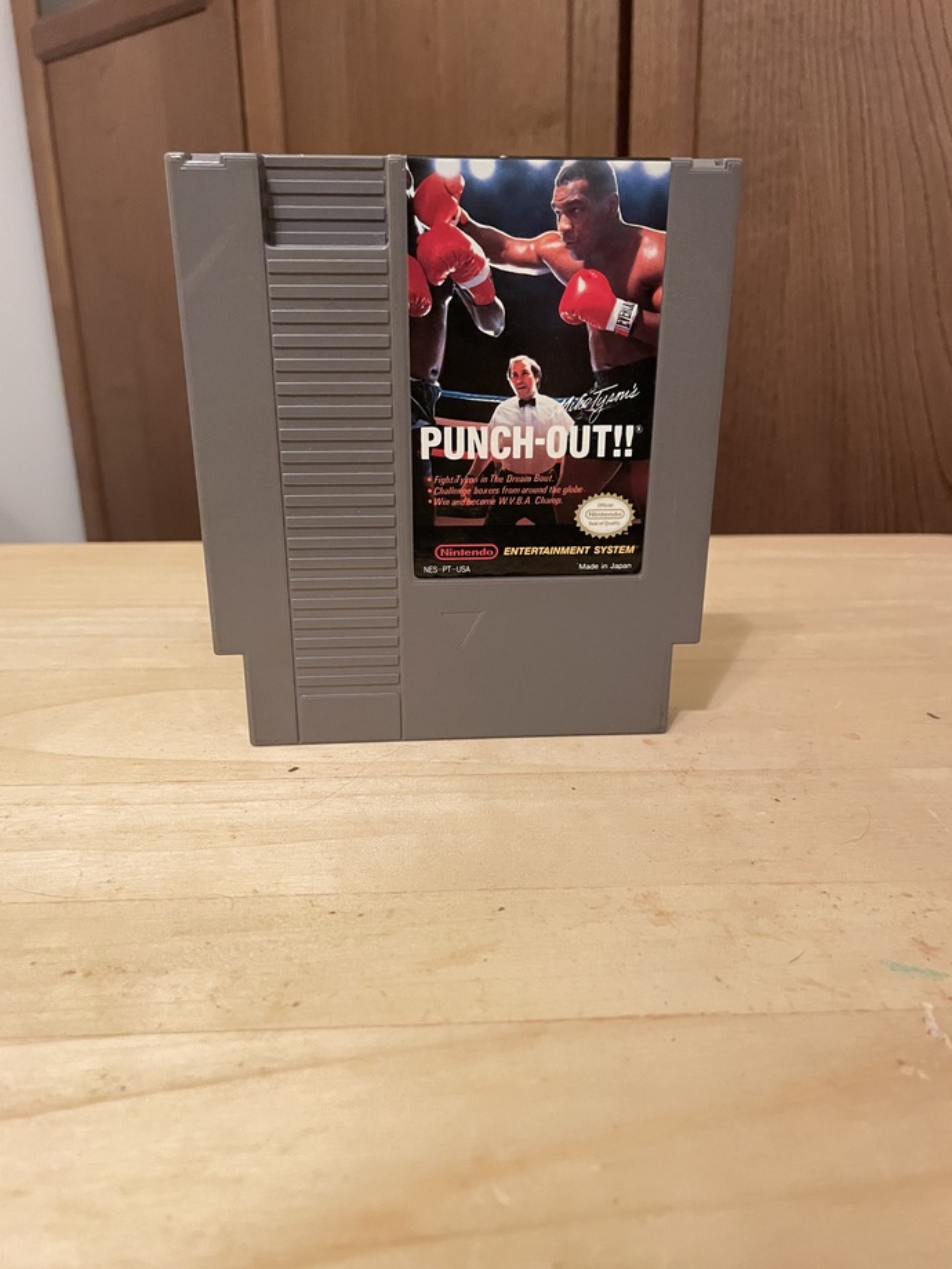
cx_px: 476
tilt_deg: -18.2
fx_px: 953
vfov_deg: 67.3
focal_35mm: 26
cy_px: 634
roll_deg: +1.8
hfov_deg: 53.1
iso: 320
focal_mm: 4.2
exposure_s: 1/60
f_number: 1.6
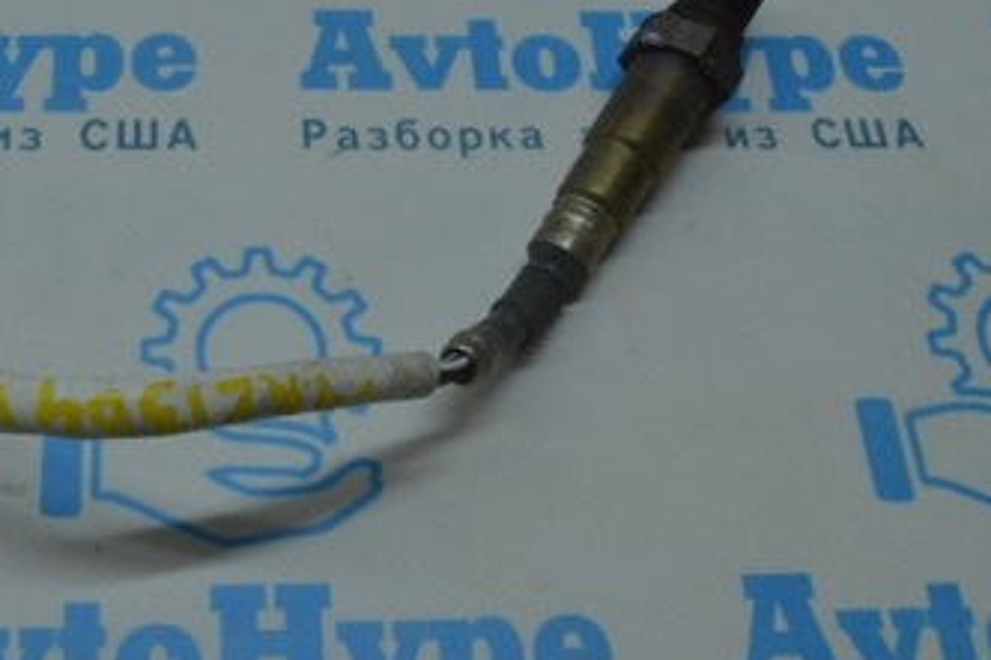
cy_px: 303
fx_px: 1431
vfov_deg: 26.0
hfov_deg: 37.2
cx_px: 239
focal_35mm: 52
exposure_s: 1/50
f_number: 22
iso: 2500
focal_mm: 18
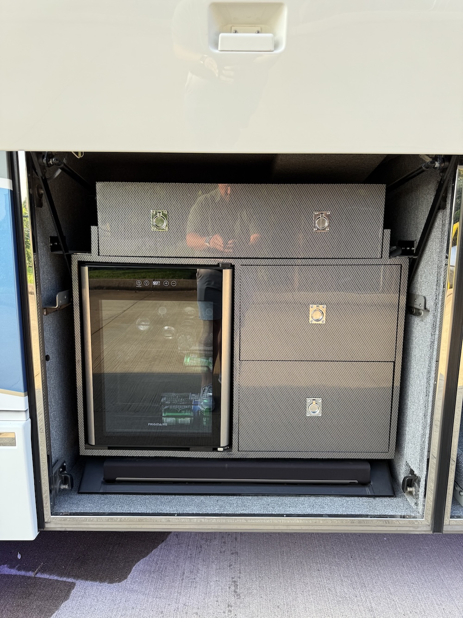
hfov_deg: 56.8
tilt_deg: -9.1
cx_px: 232
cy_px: 309
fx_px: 428
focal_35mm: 24
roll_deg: -1.3
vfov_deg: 71.6
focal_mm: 6.76
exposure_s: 1/288
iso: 64
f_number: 1.78
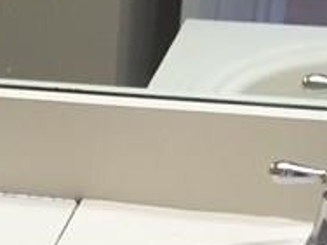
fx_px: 1493
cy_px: 643
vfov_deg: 8.4
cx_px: -134
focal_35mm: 158
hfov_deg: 12.0
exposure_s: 1/30
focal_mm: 4.15
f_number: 2.2
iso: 40
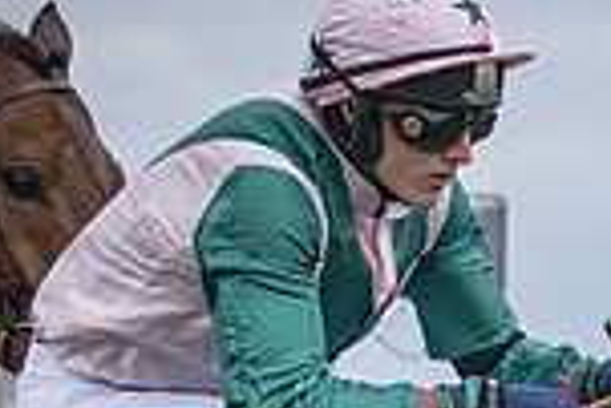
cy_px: 975
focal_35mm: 468
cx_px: 1602
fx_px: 7950
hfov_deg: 4.3
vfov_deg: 2.9
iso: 400
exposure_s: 1/3200
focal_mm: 70
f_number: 4
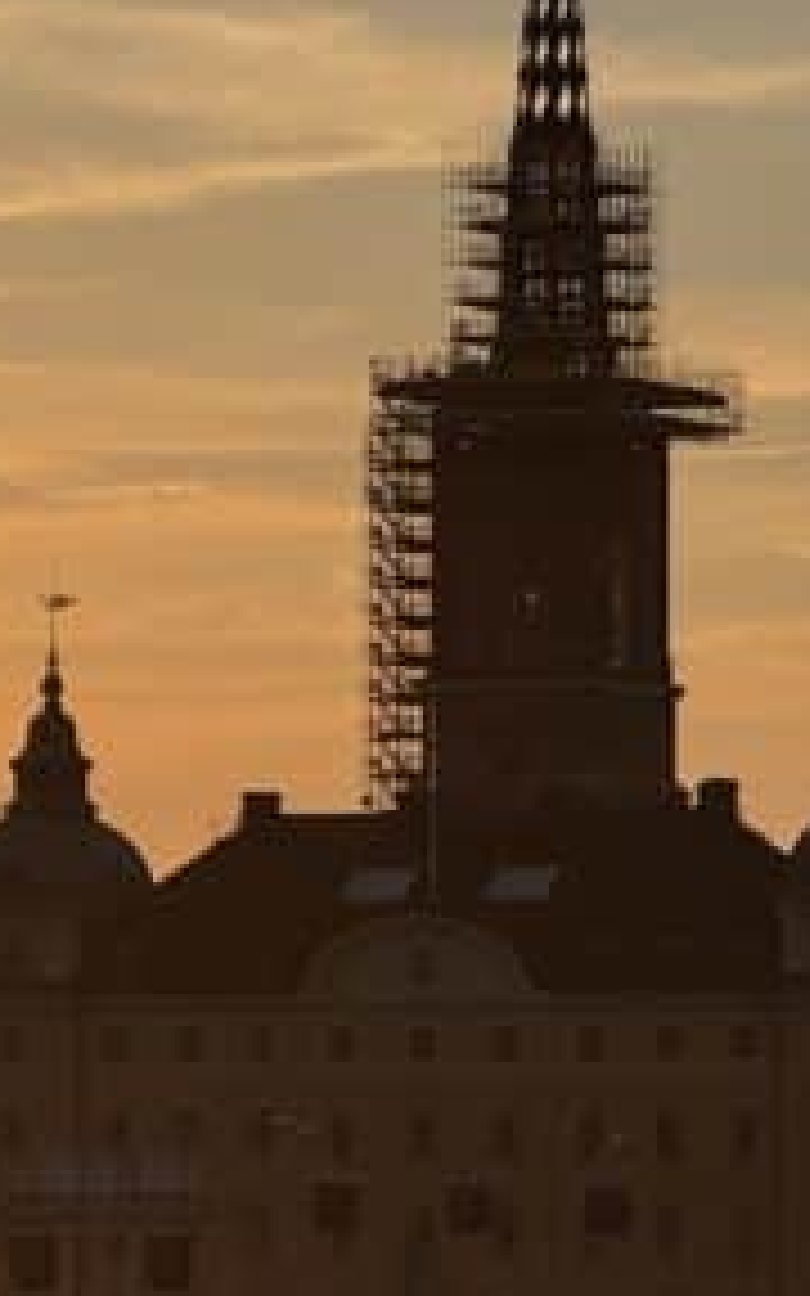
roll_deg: -0.8
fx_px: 10243
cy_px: 738
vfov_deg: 7.2
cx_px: 117
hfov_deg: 4.5
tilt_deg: +2.7
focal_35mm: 290
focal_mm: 9
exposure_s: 1/1325
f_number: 2.8
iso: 25
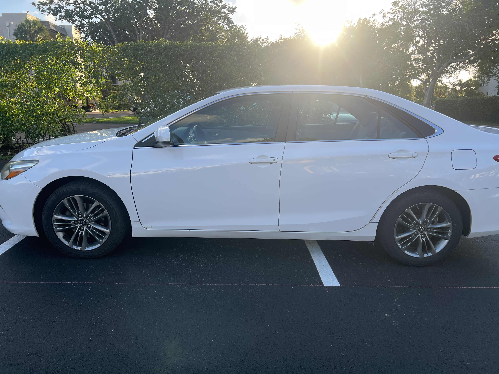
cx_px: 250
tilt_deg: -11.3
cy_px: 187
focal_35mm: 26
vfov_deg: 53.1
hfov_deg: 67.3
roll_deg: -0.8
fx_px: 375
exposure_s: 1/924
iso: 50
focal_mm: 5.7
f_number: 1.5
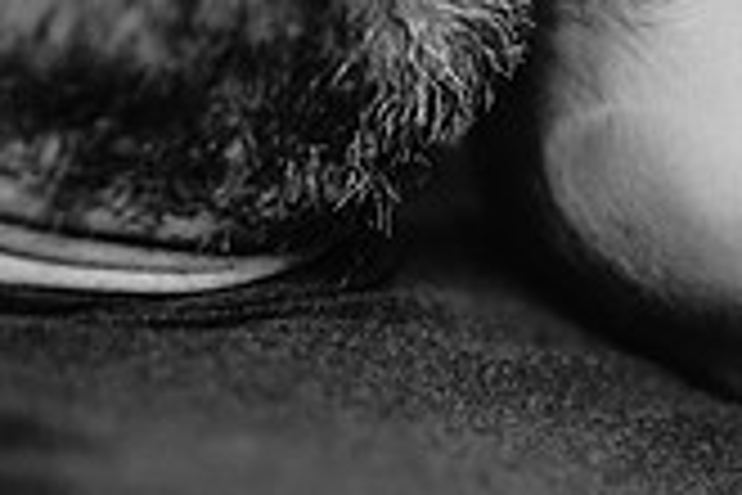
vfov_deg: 4.6
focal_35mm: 299
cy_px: 248
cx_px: 463
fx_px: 6162
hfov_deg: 6.9
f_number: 1.8
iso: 320
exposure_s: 1/160
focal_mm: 85
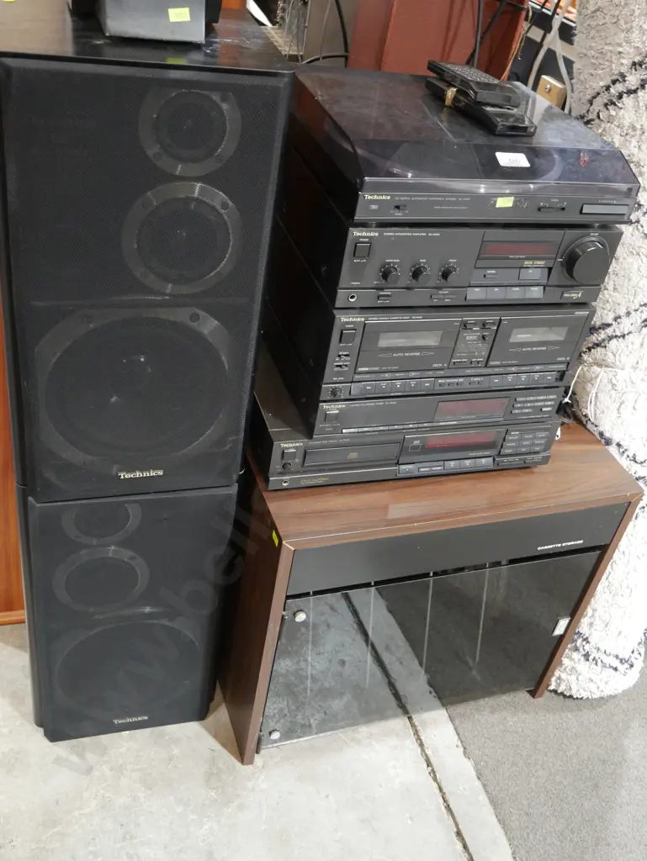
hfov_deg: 41.8
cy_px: 430
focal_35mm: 34
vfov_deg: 53.9
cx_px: 324
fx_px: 847
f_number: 4
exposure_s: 1/60
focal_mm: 17
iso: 2000
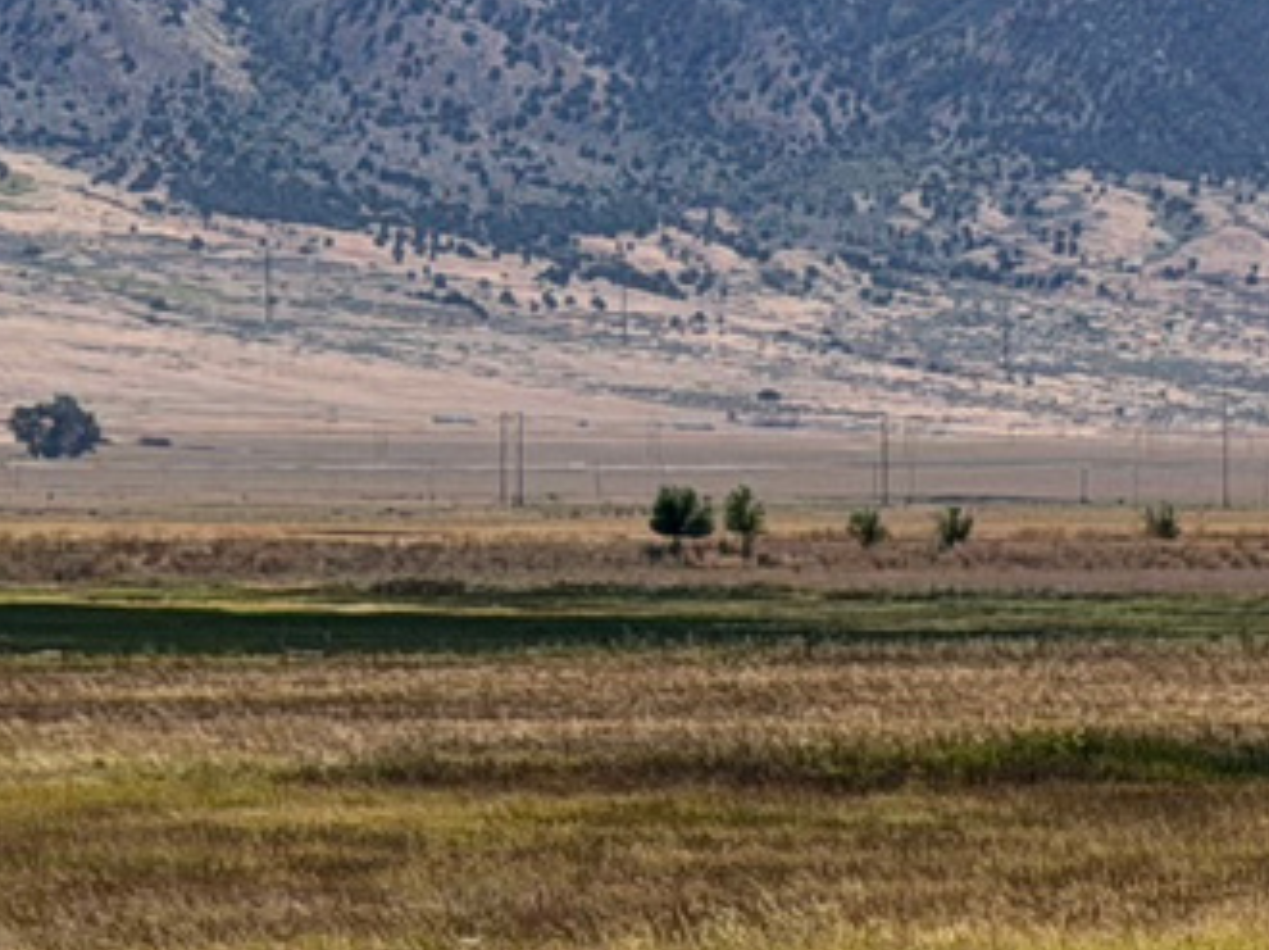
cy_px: 1146
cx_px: 1015
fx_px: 10917
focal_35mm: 298
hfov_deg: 6.6
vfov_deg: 5.0
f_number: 1.78
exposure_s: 1/5587
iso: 64
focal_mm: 6.76
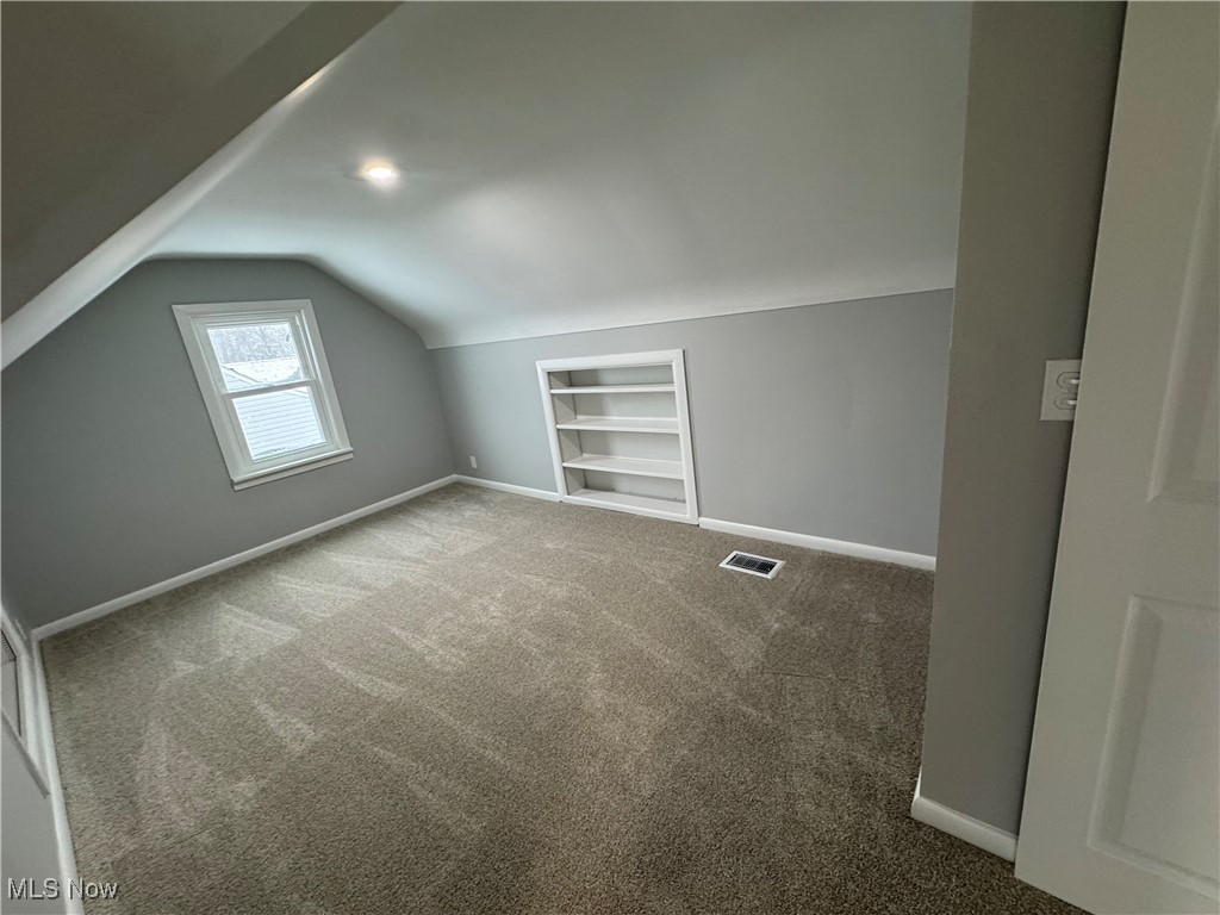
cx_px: 610
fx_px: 493
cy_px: 458
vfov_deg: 85.7
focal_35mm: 14
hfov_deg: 102.1
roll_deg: +8.1
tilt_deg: -15.2
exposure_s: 1/60
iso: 250
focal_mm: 2.22
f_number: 2.2
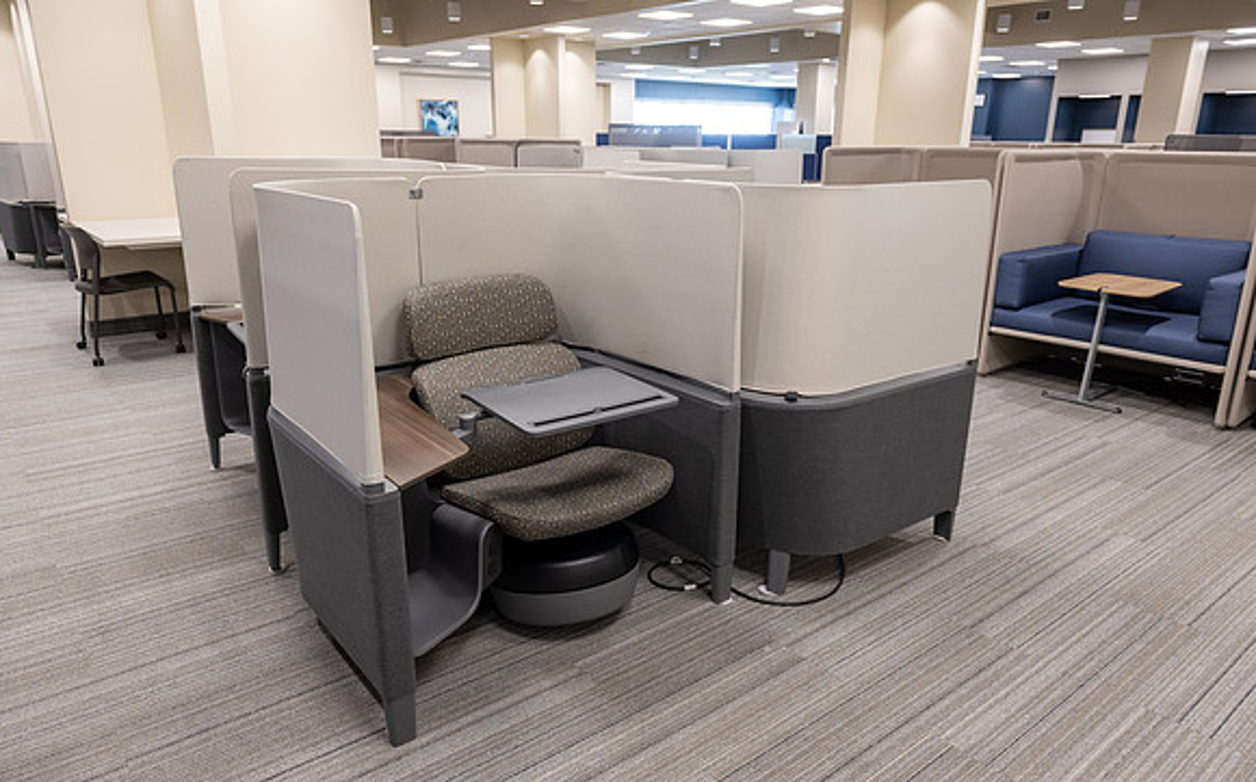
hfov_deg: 73.8
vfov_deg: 50.0
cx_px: 628
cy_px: 418
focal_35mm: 24
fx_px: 837
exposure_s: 1/80
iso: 1250
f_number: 5
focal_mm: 24
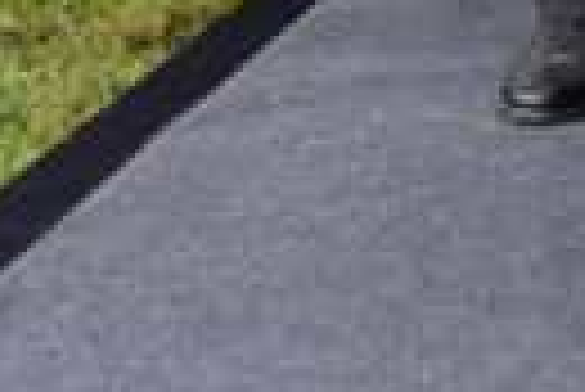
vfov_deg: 6.1
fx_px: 3465
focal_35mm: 213
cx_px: 1107
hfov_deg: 9.2
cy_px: -685
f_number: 5
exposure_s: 1/160
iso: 640
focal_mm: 36
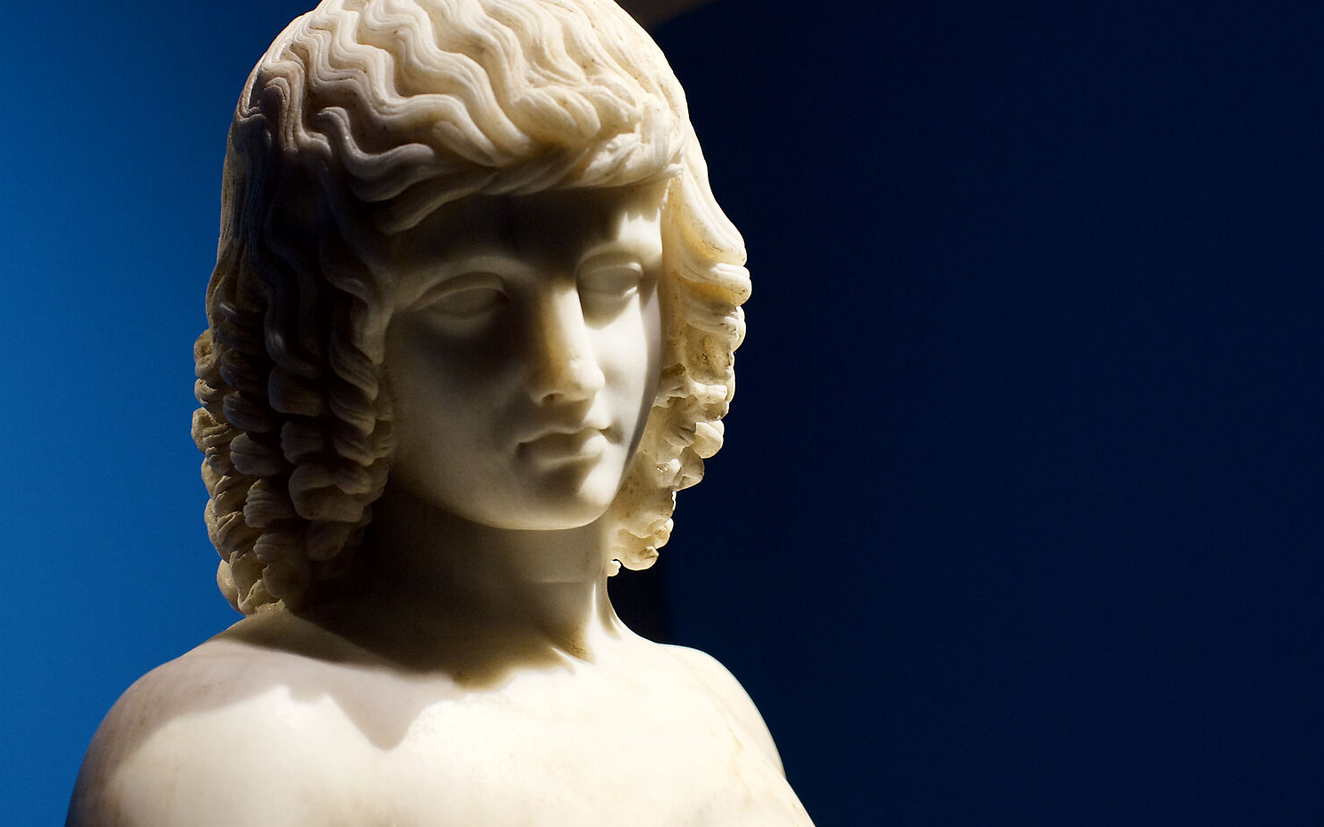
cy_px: 338
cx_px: 592
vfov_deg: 15.9
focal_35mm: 82
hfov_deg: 25.2
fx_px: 2959
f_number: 4
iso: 1600
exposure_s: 1/60
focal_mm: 50
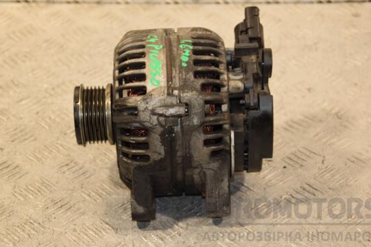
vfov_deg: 12.6
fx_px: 1123
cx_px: 189
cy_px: 118
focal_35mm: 109
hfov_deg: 18.8
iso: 800
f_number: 5.3
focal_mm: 66
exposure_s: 1/125
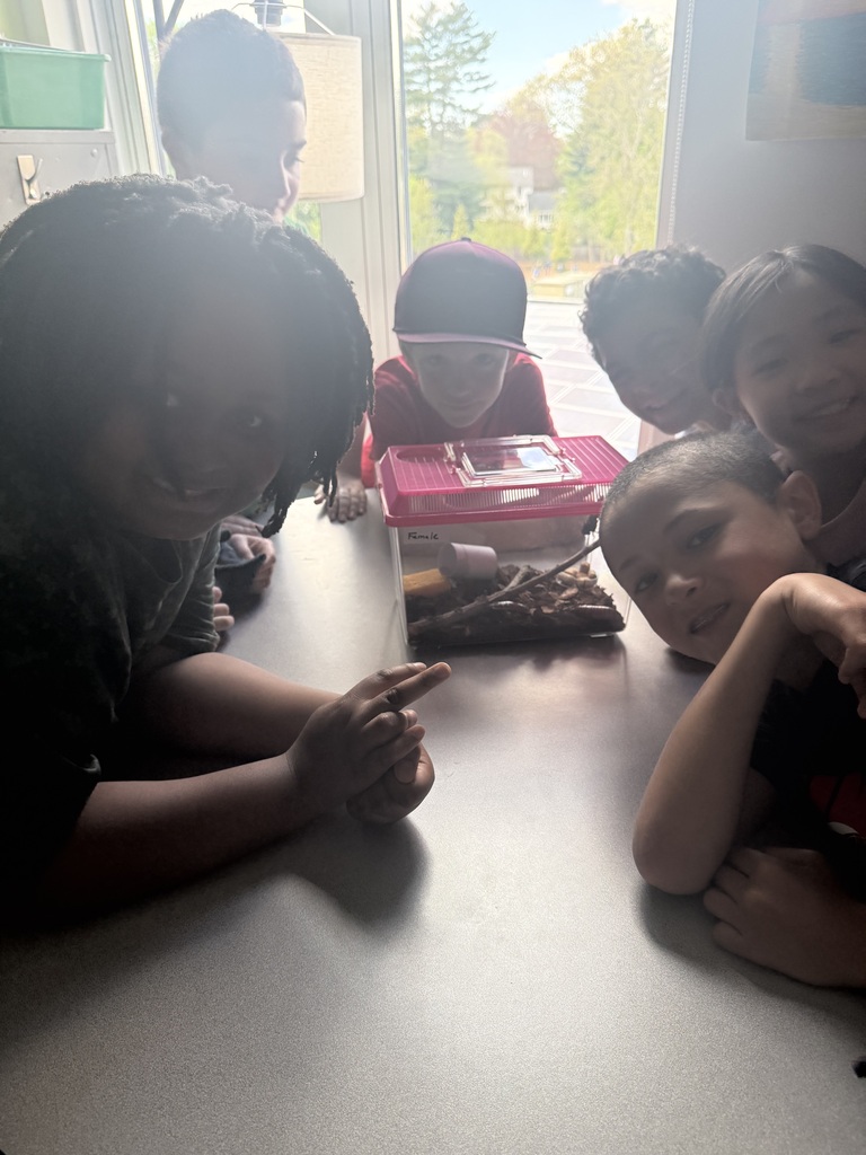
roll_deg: +2.1
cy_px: 578
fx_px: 801
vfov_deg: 71.6
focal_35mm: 24
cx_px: 433
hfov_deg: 56.8
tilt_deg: -24.4
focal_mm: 6.76
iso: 200
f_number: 1.78
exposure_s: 1/187
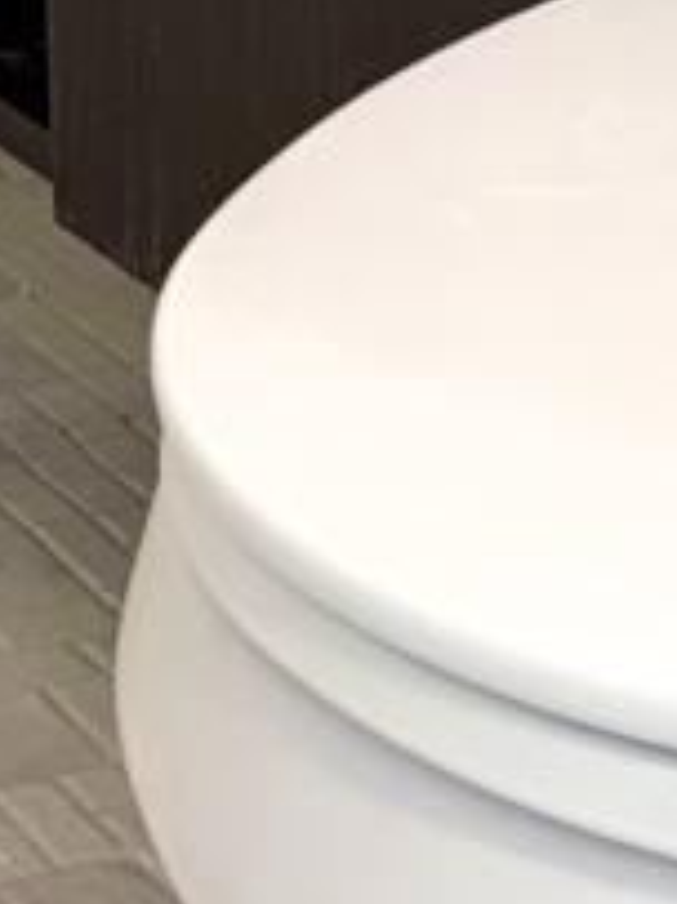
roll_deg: +2.2
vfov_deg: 8.1
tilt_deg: +0.1
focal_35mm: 197
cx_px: -588
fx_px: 5142
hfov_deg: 7.3
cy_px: -2115
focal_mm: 5.96
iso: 125
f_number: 1.6
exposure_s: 1/60
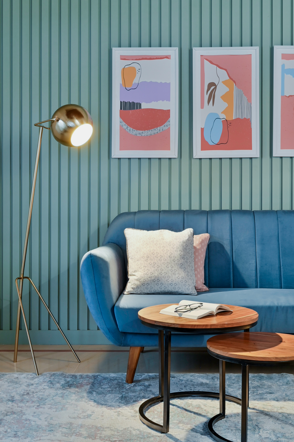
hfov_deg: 29.9
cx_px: 147
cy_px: 221
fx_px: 551
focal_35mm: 45
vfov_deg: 43.6
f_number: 9
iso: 400
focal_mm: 30
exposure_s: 3
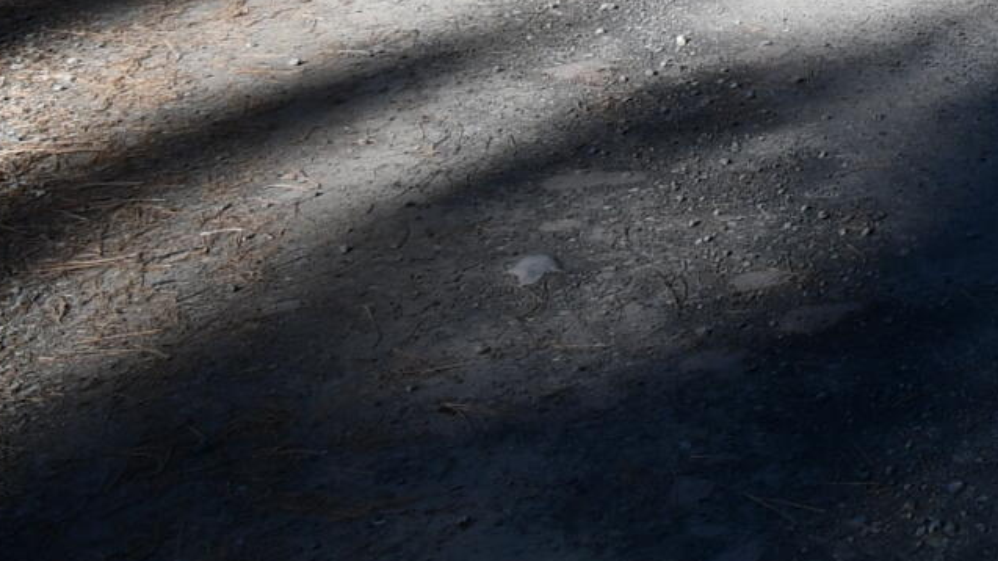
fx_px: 1958
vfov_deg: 13.1
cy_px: -707
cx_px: 1925
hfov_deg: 19.2
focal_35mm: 74
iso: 110
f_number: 8
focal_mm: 10
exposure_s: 1/250
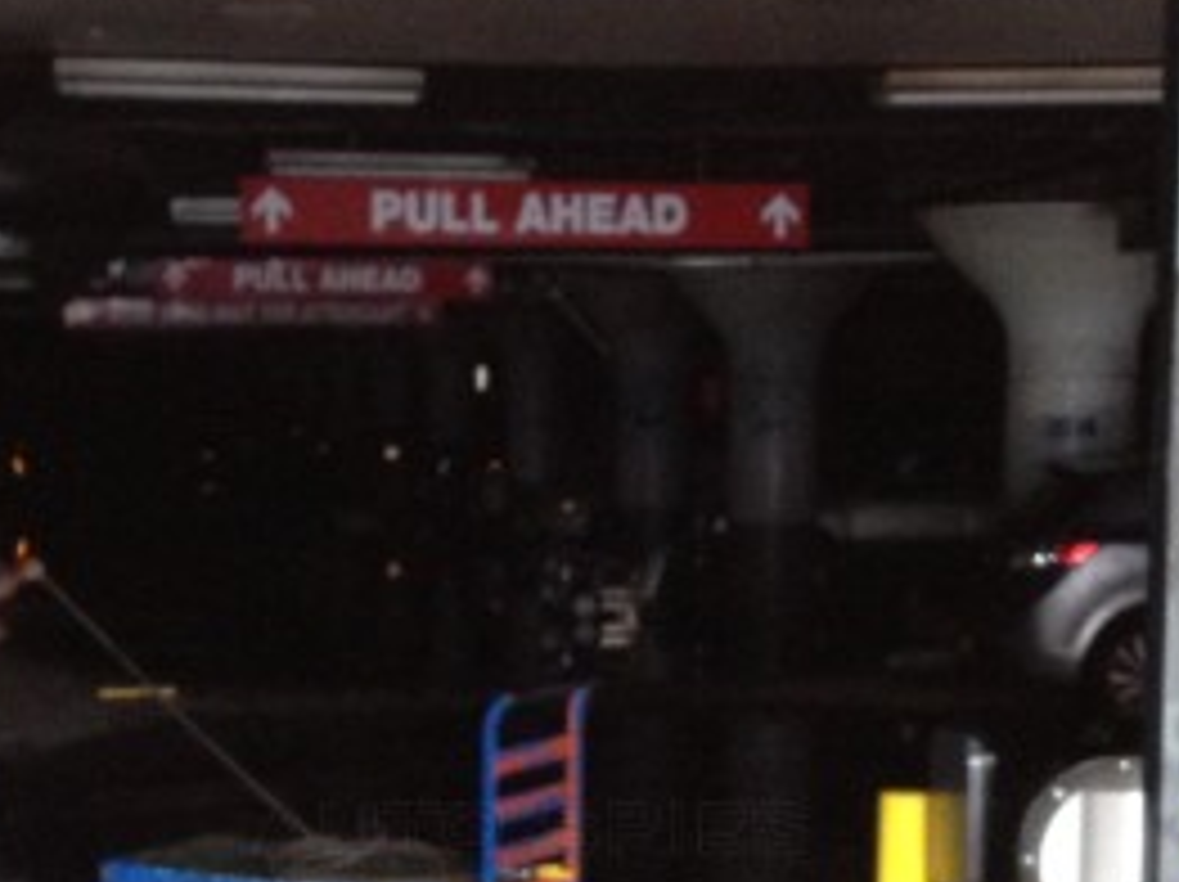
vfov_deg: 13.5
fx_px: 3641
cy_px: 1030
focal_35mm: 107
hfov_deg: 18.4
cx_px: 522
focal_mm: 4.28
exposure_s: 1/20
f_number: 2.4
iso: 250
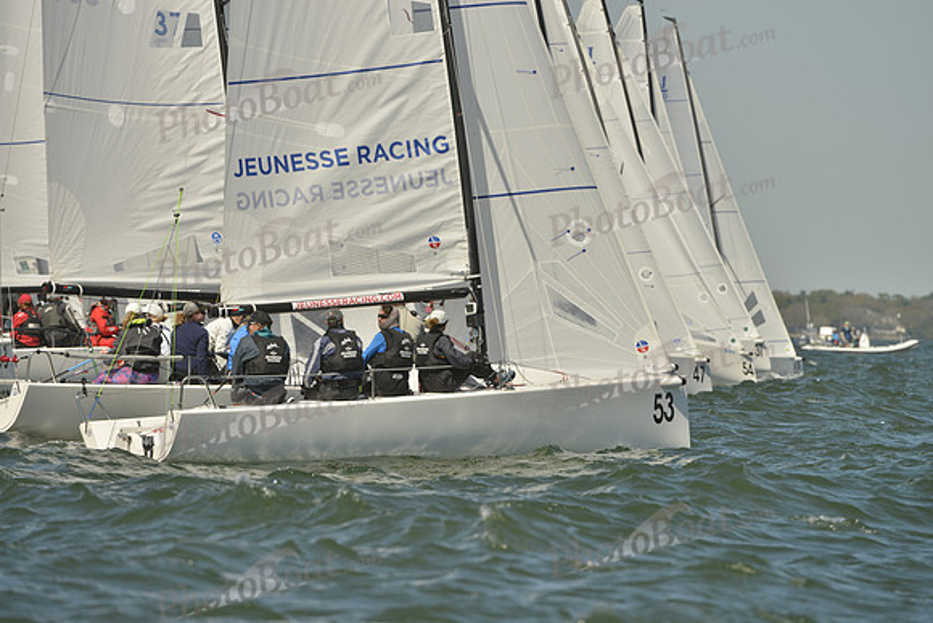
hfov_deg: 5.2
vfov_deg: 3.4
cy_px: 312
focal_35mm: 400
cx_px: 466
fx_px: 10369
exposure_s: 1/1250
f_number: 8
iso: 280
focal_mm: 400
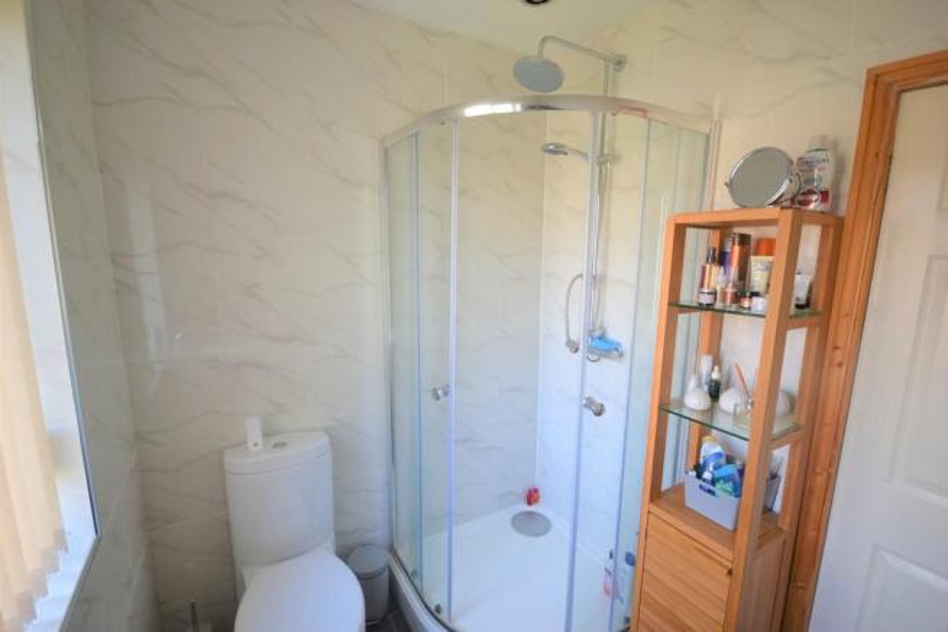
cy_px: 316
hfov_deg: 100.4
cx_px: 474
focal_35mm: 15
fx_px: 395
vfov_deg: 77.4
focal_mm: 10
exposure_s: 1/60
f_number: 4
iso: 400
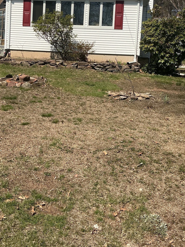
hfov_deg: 33.5
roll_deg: -3.1
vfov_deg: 43.0
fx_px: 306
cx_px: 79
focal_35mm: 43
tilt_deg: -0.6
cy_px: 75
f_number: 1.8
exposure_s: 1/2538
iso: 25
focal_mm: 3
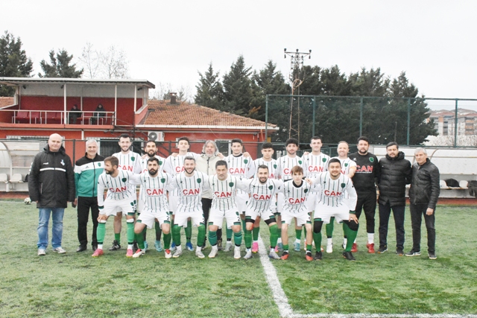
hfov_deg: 49.5
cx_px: 238
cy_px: 159
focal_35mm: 39
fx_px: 517
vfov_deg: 34.2
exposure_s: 1/250
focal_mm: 26
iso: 10000
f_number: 9
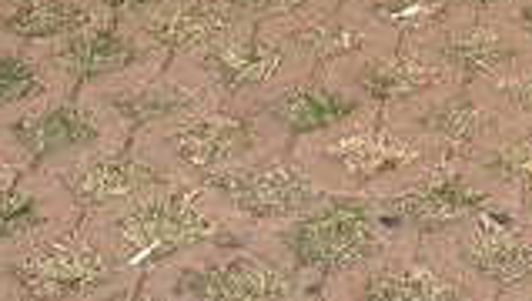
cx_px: 539
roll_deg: -1.7
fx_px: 2317
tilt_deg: -6.7
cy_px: -722
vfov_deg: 6.5
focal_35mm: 164
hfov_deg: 12.9
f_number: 1.78
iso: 80
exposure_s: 1/4608
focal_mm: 6.76
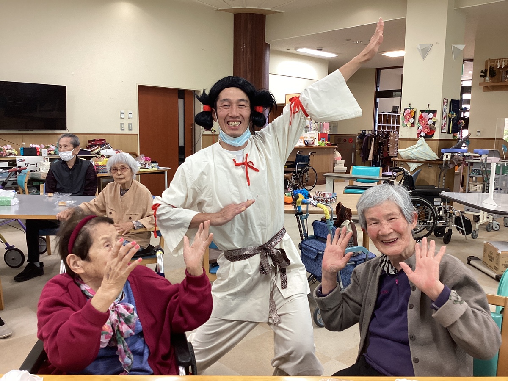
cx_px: 254
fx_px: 455
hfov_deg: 58.4
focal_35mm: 31
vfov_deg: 45.4
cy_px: 190
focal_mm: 3.3
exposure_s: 1/50
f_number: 2.4
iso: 125
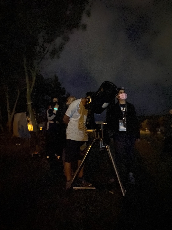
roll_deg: -2.3
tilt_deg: +5.1
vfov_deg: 67.3
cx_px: 86
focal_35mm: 26
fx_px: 172
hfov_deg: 53.1
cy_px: 115
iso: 12500
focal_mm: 4.25
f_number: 1.8
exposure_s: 1/2
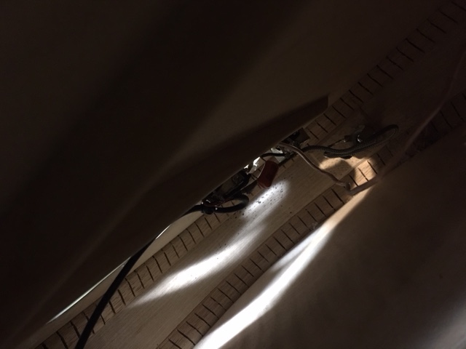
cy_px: 174
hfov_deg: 61.7
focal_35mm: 29
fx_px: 390
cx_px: 233
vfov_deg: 48.2
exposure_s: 1/4
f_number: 2.2
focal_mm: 4.15
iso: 200
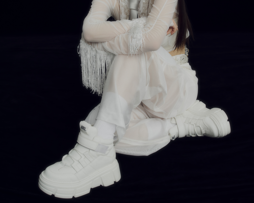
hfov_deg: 39.5
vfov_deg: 31.5
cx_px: 127
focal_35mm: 47
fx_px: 353
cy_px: 52
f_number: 11
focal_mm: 45
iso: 800
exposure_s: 1/125
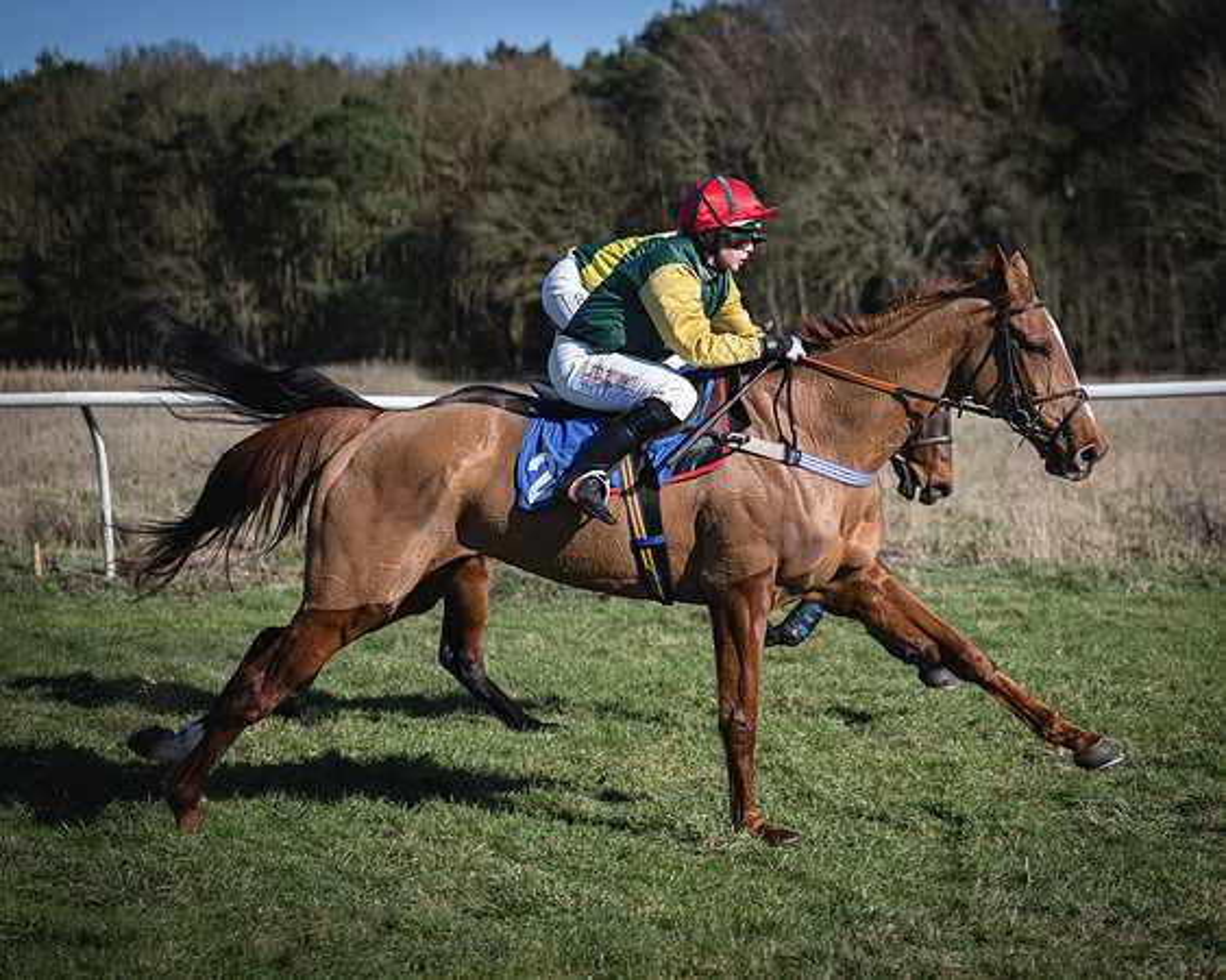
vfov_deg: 15.1
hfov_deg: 18.8
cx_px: 841
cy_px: 407
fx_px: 3684
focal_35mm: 102
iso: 100
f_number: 2.8
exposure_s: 1/2000
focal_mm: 70
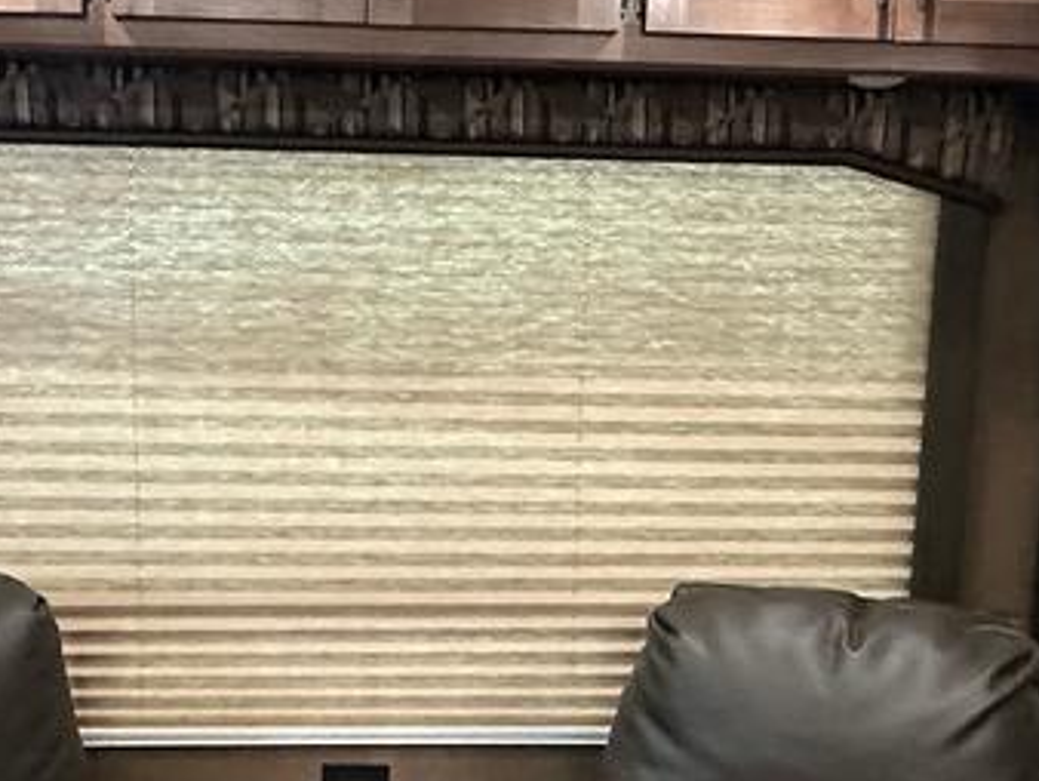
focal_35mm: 53
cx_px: 473
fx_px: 1592
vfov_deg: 27.5
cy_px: 492
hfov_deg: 36.1
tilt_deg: -7.6
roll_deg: -0.8
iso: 1000
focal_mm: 2.22
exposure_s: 1/40
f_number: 2.2
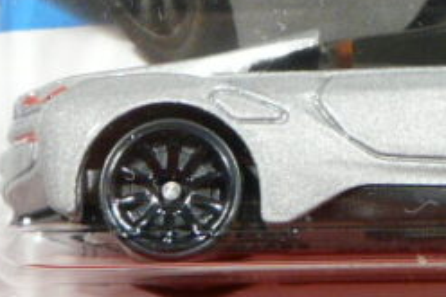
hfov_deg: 5.3
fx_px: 4766
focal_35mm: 385
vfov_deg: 3.6
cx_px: 455
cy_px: -32
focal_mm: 15.8
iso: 200
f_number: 3.6
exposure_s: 1/30
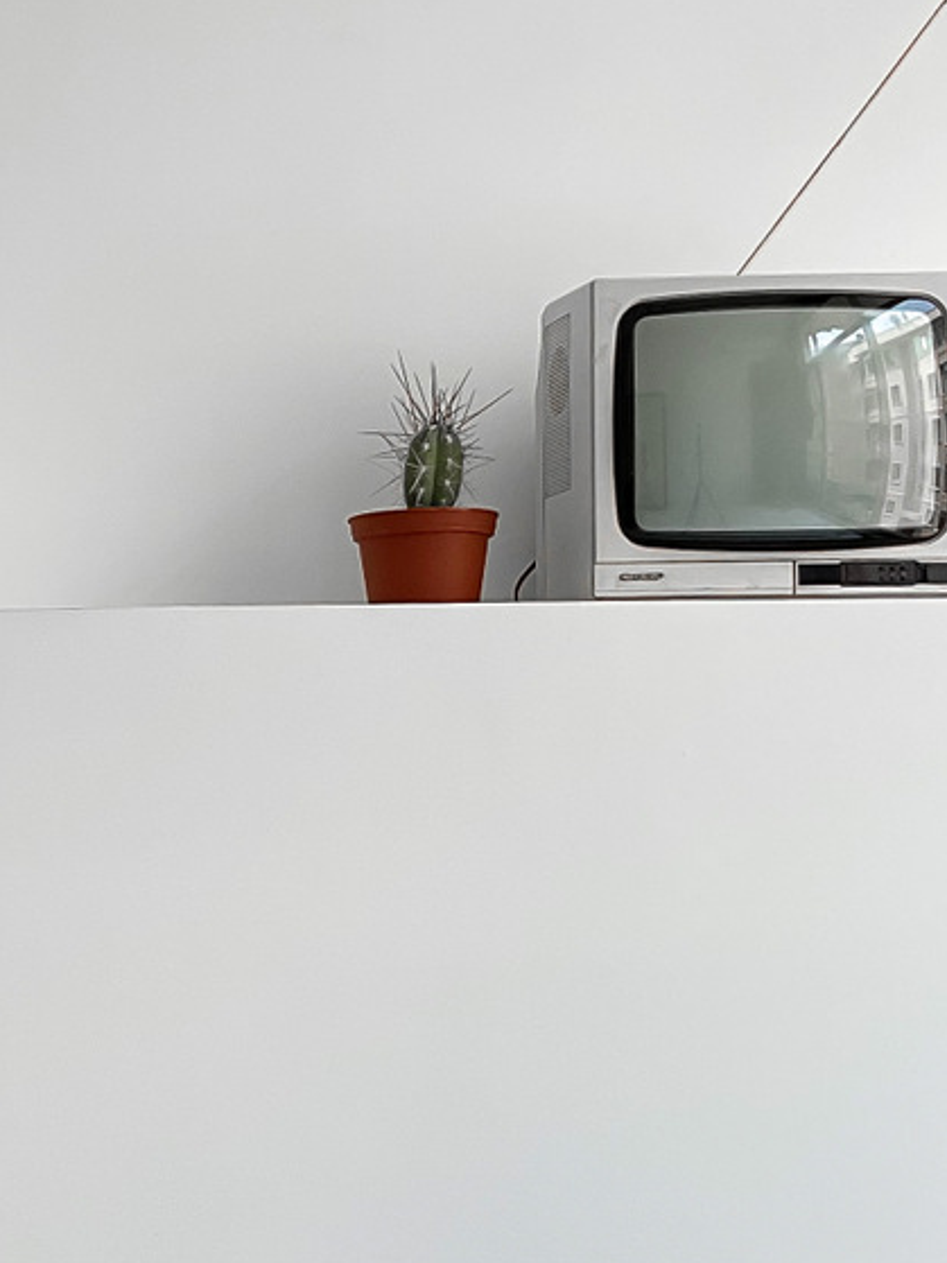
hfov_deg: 16.4
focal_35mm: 83
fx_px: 3029
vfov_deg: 23.5
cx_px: -402
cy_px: 836
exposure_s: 1/120
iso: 32
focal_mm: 3
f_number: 1.8
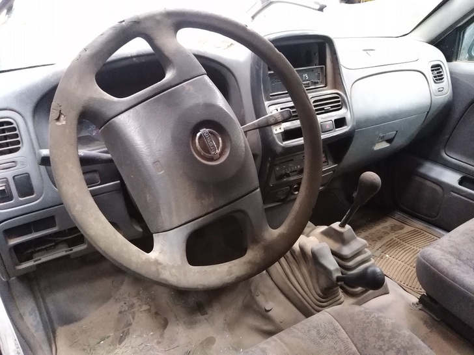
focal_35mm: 26
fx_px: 356
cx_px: 237
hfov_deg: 67.3
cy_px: 178
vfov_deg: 53.1
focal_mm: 3.46
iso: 1448
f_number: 2.2
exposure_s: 1/14.3
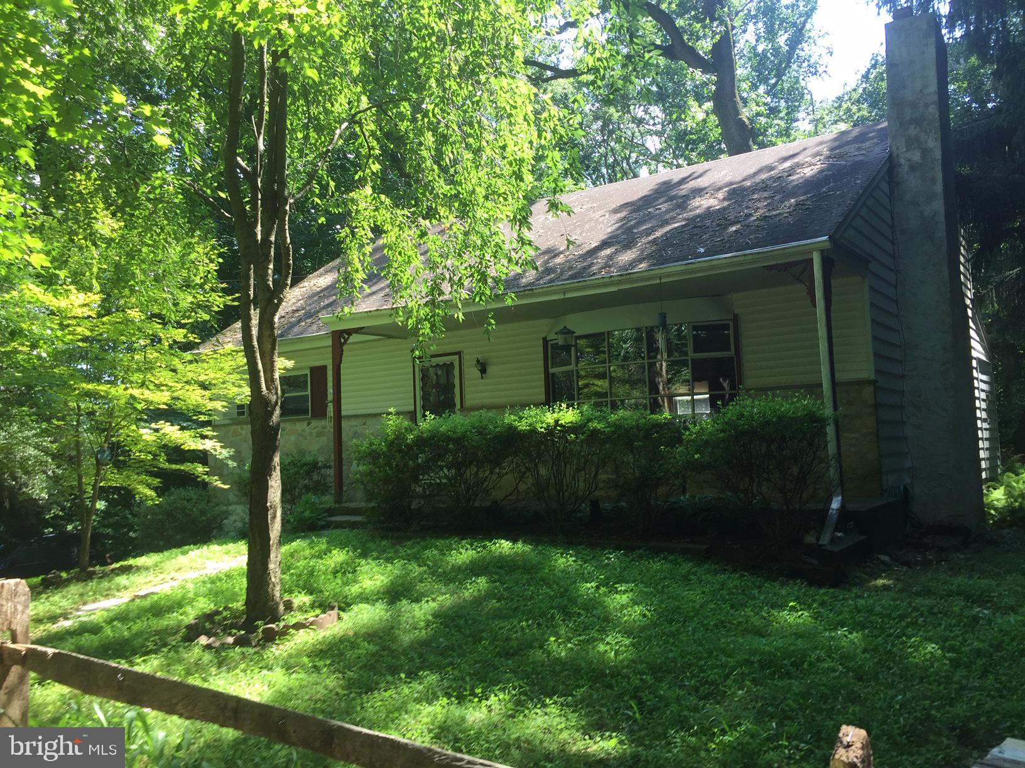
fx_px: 859
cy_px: 384
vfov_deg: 48.2
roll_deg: +1.6
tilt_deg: +4.0
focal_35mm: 29
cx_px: 512
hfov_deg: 61.7
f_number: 2.2
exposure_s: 1/158
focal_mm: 4.15
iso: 32
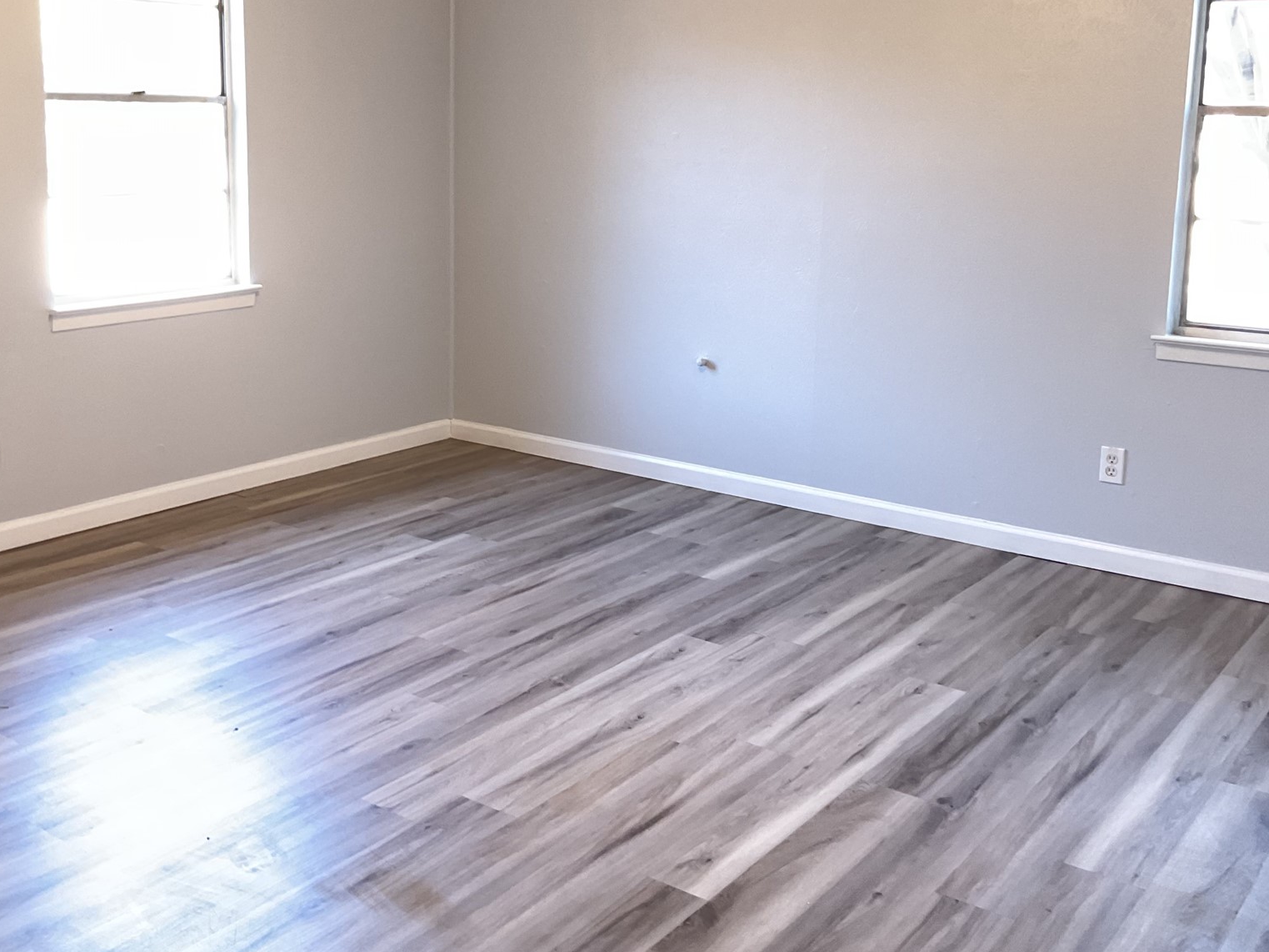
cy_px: 358
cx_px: 537
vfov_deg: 36.6
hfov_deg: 47.7
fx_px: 1430
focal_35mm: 39
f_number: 1.8
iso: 500
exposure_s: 1/30
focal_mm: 3
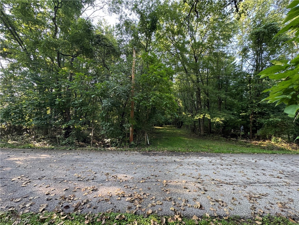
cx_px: 150
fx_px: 121
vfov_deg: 85.7
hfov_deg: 102.1
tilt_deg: +7.2
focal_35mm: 14
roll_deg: -0.7
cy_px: 112
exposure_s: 1/99
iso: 125
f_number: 2.2
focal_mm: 2.22
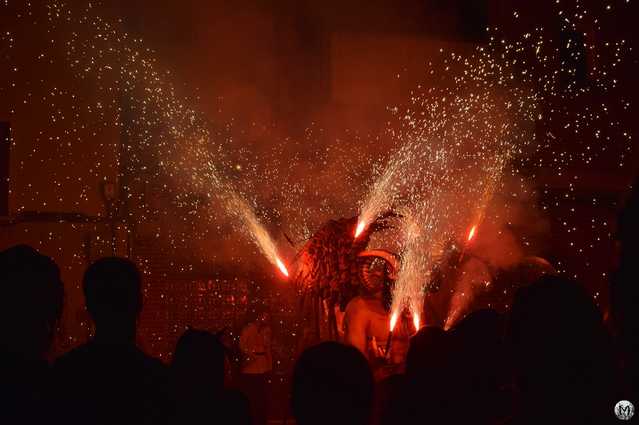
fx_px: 1011
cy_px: 212
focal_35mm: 57
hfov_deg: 35.1
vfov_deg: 23.8
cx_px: 320
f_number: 10
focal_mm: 38
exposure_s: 1/400
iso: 200
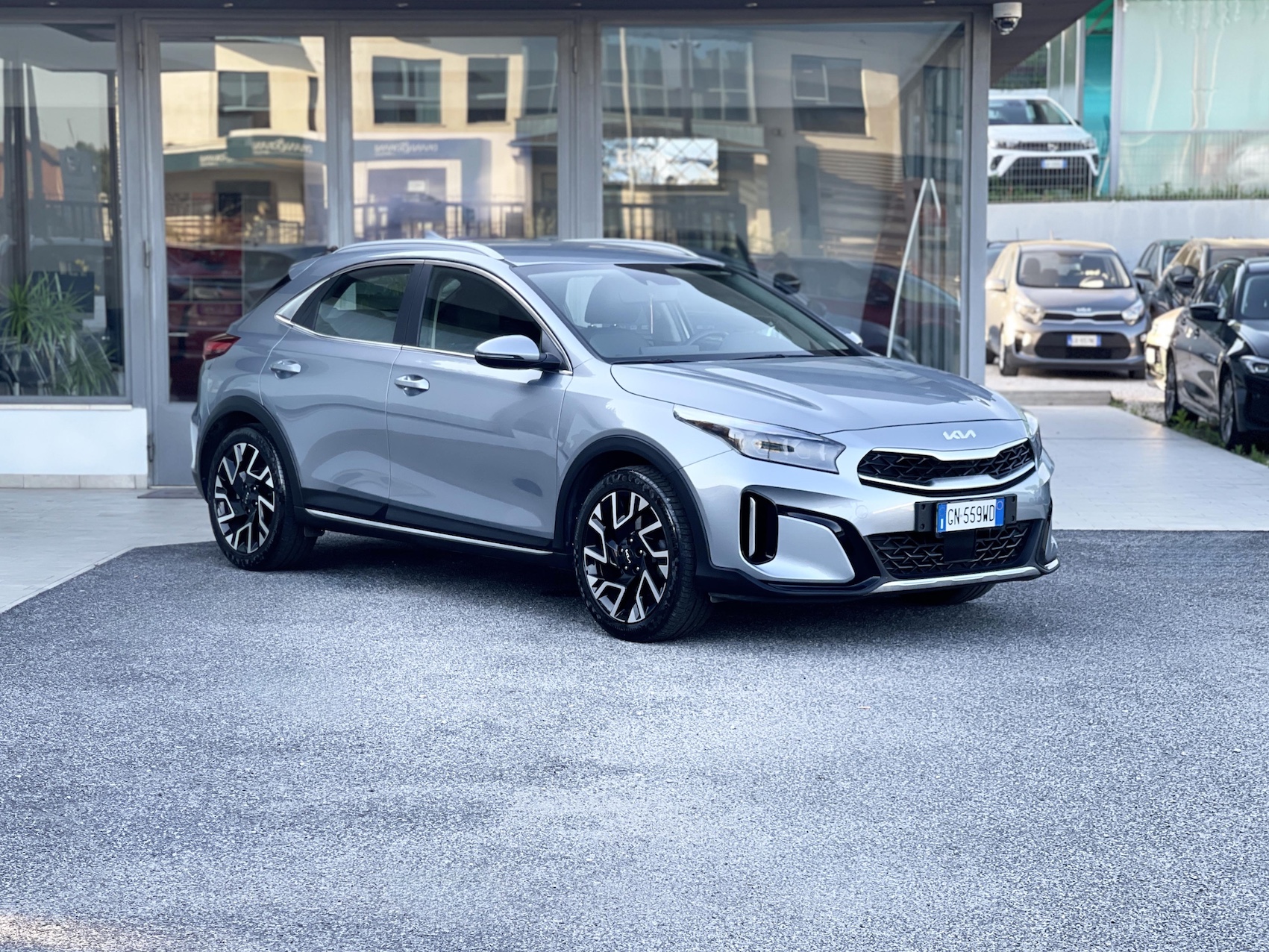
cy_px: 476
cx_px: 634
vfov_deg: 22.9
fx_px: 2346
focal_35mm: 64
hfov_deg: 30.3
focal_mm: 7.5
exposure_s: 1/121
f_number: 2.2
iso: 40
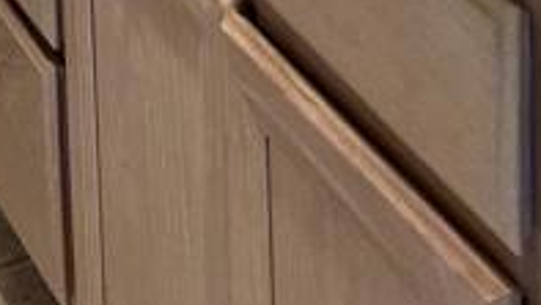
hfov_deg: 15.8
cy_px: -690
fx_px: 1952
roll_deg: +2.4
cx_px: 184
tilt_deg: -9.5
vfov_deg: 7.5
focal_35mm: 136
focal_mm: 6.76
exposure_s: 1/120
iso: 64
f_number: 1.78
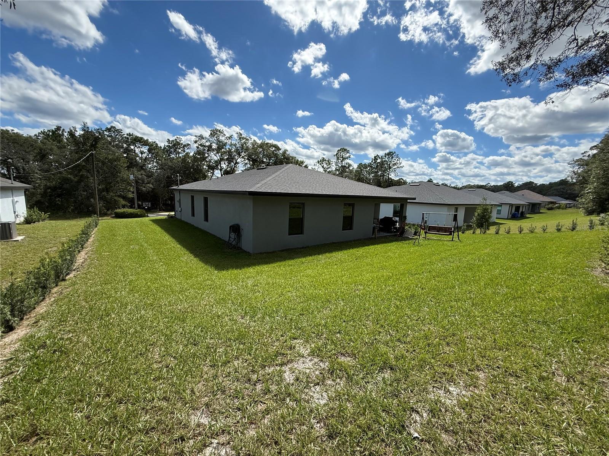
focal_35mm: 14
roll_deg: -2.3
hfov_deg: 102.1
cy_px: 228
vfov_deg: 85.7
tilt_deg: -7.1
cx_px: 304
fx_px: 246
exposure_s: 1/2165
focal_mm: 2.22
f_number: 2.2
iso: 80
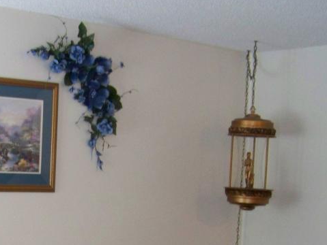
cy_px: 236
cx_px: 68
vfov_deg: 18.7
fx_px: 728
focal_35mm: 77
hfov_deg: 24.9
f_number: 2.8
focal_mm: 5.85
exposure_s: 1/30
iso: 200
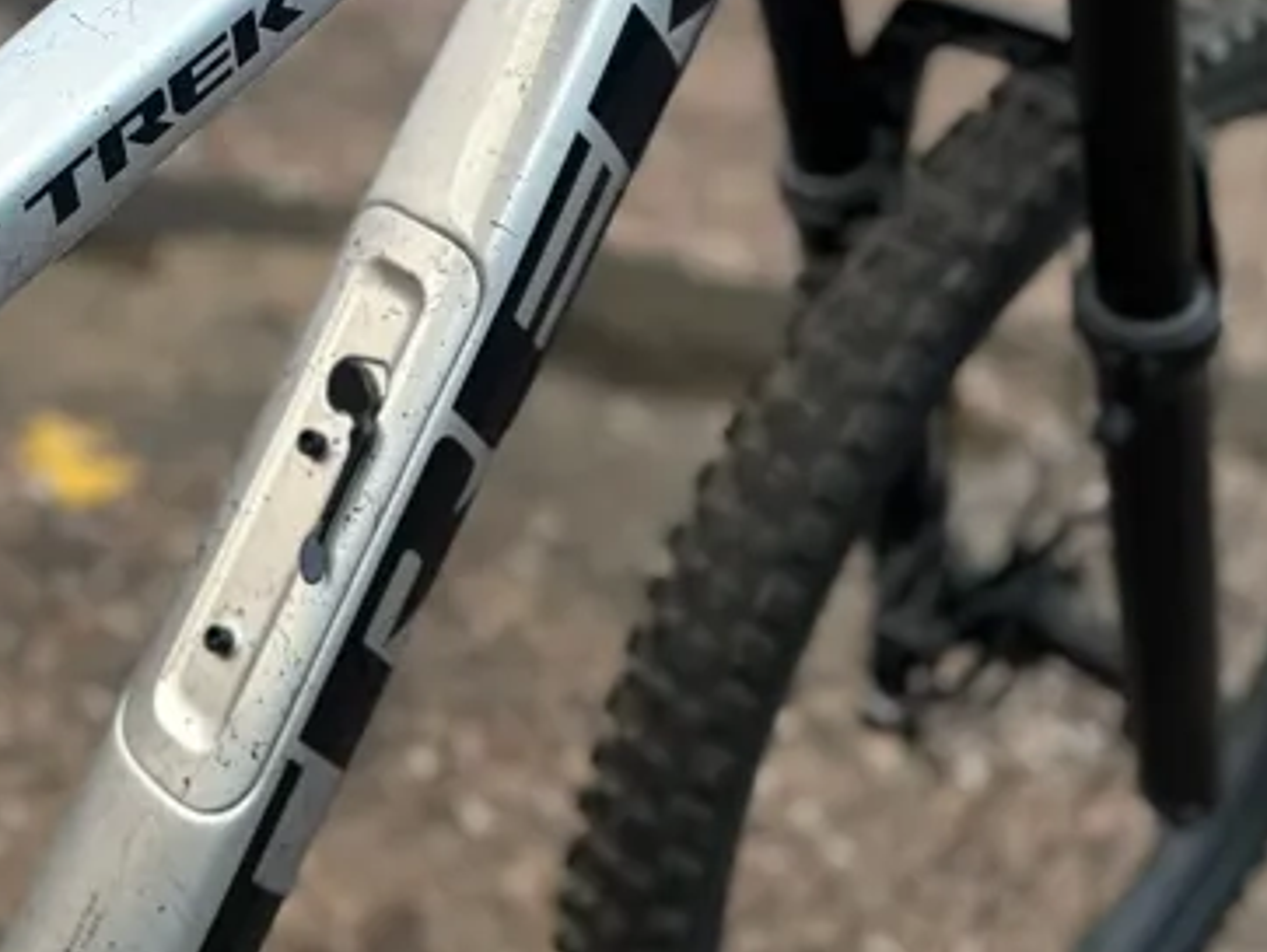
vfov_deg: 26.3
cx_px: 350
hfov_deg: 35.5
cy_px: 32
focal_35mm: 53
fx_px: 1941
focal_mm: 6.86
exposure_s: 1/121
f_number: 1.78
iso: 80
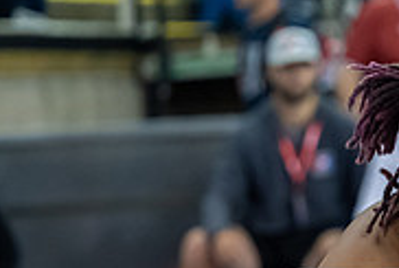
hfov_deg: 5.1
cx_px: 575
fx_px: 4474
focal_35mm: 403
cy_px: 196
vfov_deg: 3.4
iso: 2800
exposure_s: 1/800
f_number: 2.8
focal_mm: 96
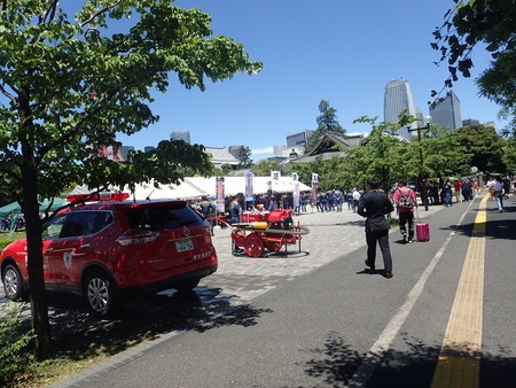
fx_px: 373
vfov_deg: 54.9
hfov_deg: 69.4
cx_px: 258
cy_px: 194
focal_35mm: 25
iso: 200
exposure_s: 1/320
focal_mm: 4.5
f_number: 8
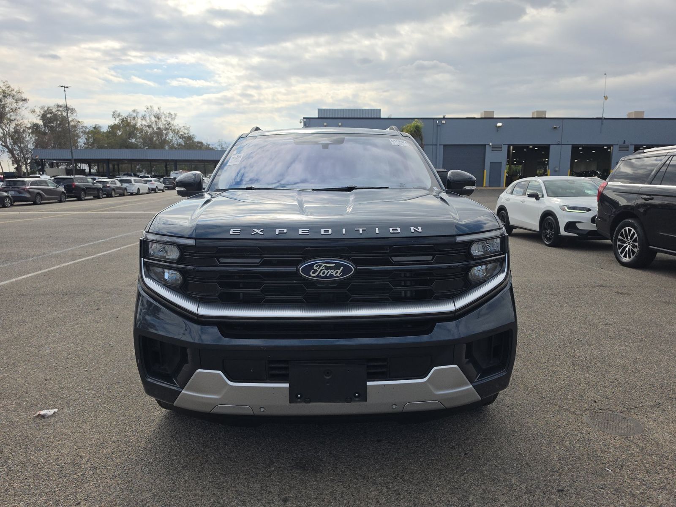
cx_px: 338
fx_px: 449
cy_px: 254
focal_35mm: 23
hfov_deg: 73.9
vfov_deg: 58.9
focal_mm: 6.5
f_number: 1.4
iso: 48
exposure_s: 1/7940
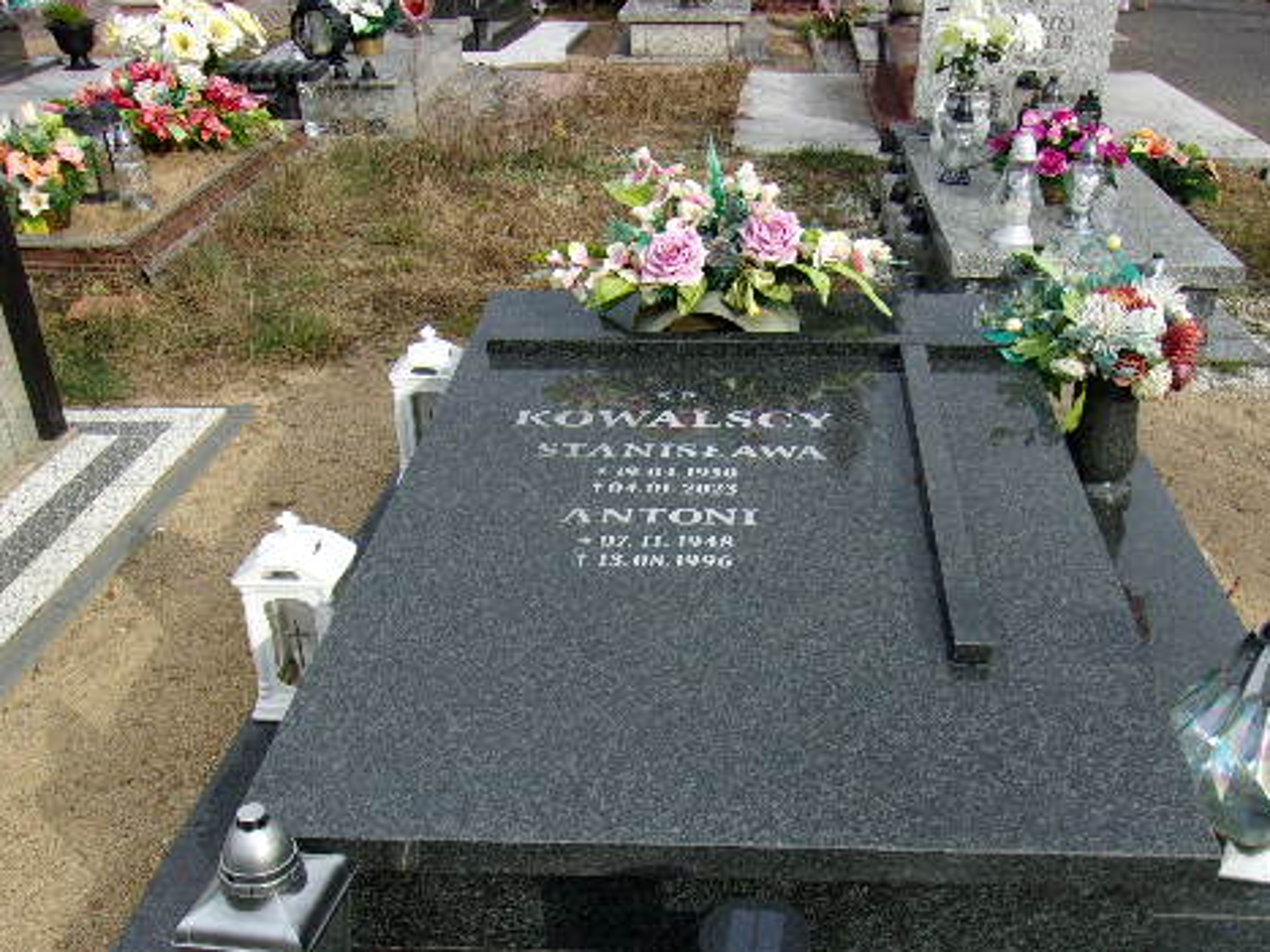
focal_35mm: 37
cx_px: 718
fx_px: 1357
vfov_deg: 38.4
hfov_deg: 50.0
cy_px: 598
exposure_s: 1/400
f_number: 3
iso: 80
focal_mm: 4.9
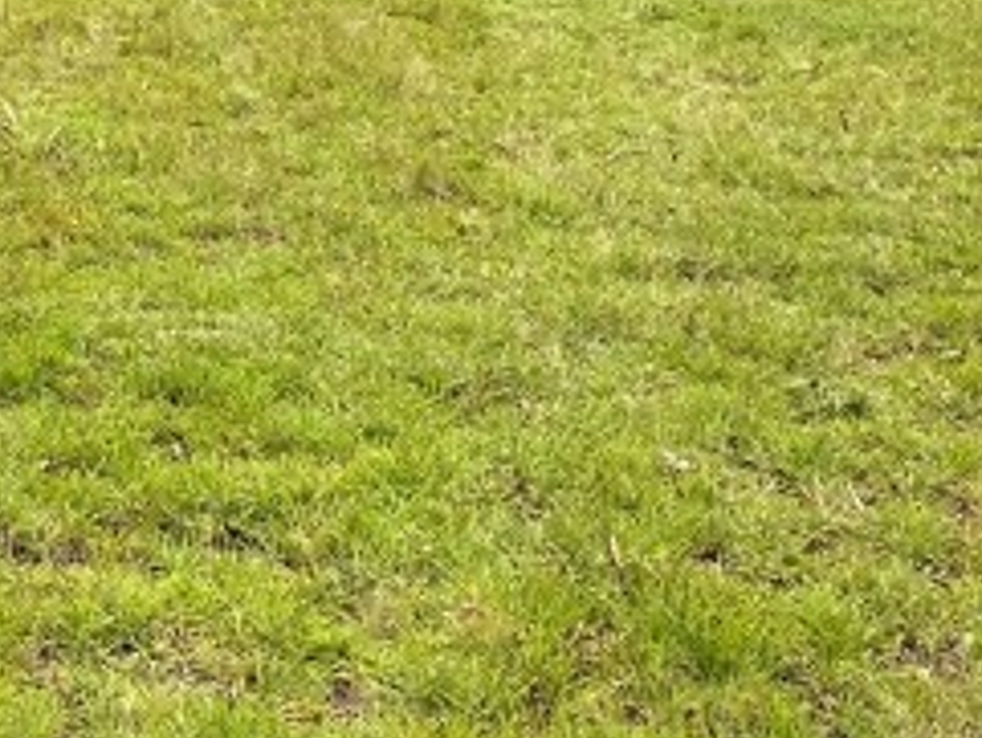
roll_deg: +1.6
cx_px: -110
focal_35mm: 102
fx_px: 2895
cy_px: -110
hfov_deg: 18.5
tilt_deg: -6.8
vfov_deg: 14.1
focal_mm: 6.86
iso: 80
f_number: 1.78
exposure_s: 1/503
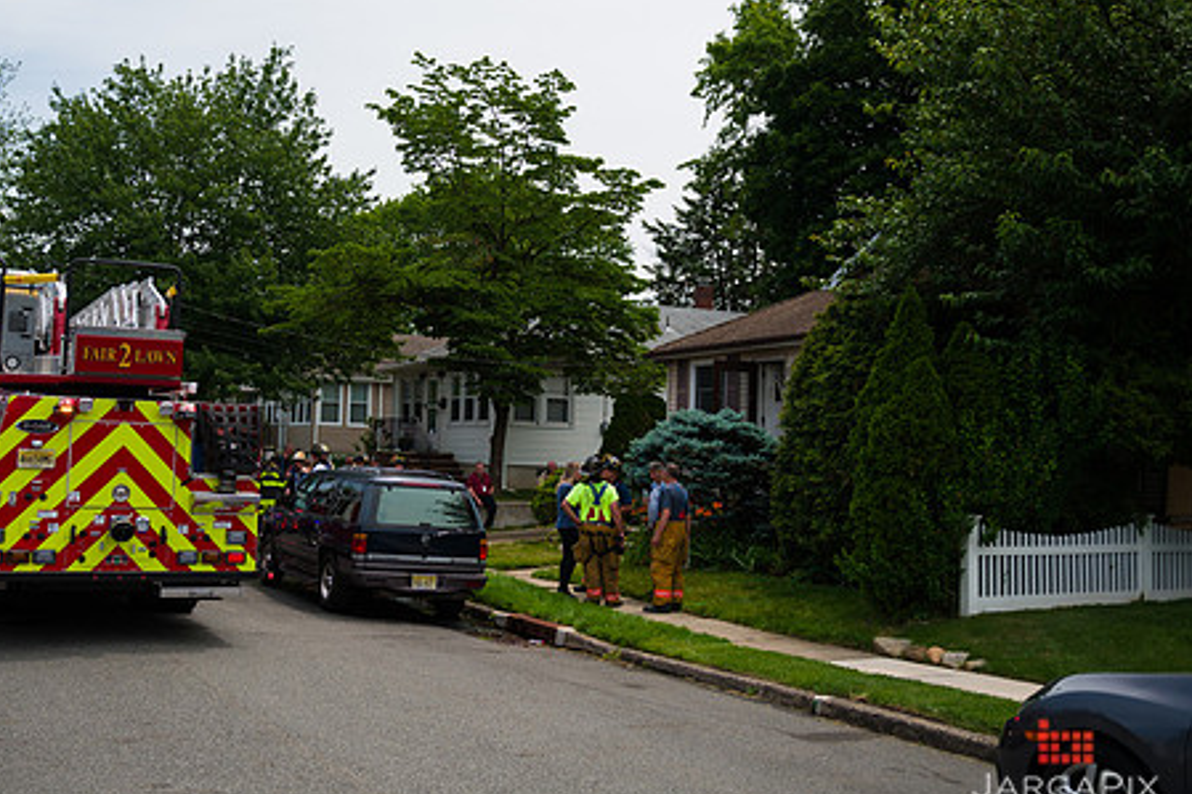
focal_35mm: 40
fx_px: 1324
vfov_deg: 33.3
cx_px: 457
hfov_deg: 48.1
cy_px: 345
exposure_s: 1/5000
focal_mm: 31
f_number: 3.2
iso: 200
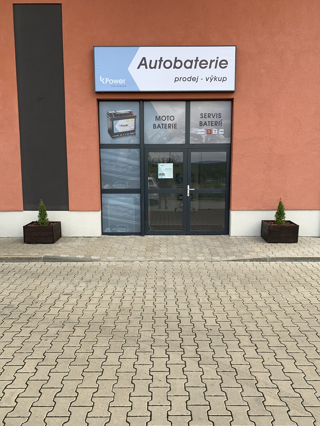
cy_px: 216
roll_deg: +0.2
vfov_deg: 65.3
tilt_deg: -5.3
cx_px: 161
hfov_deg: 51.4
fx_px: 333
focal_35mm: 27
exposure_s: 1/343
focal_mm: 4.25
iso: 25
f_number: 1.8
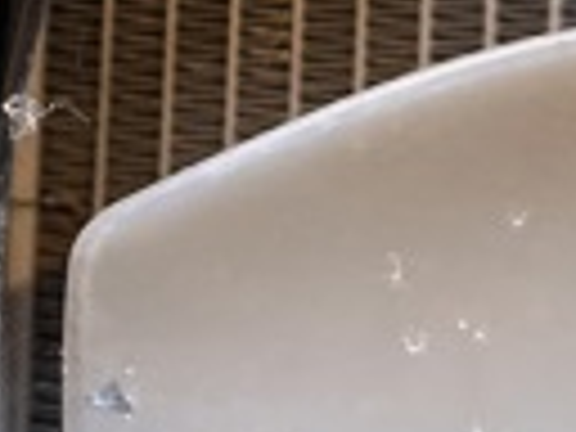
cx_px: -50
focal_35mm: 130
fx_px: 2163
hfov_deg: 14.8
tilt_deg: -84.3
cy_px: -403
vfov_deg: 10.6
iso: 250
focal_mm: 5.7
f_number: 1.5
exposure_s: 1/50
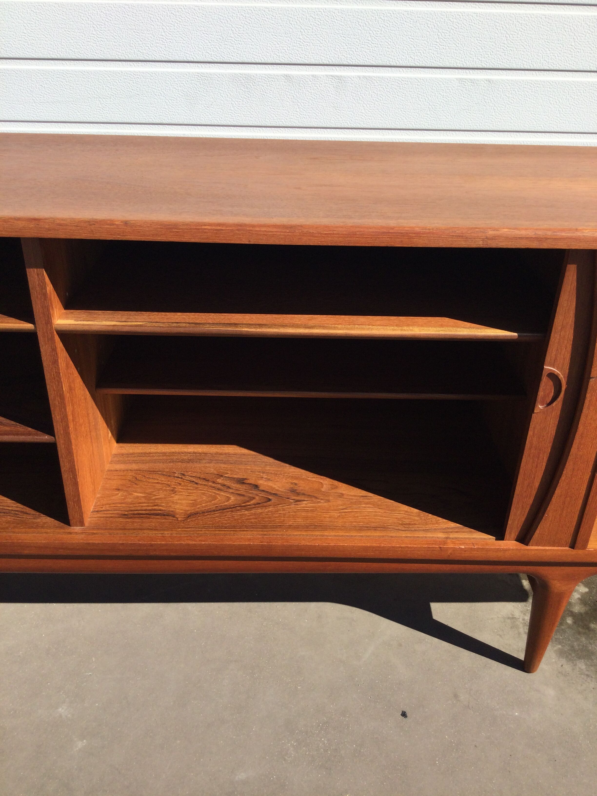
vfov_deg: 58.4
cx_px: 298
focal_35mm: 31
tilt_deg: -30.1
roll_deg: -1.2
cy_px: 398
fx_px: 713
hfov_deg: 45.4
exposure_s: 1/1101
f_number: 2.4
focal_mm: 3.3
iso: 25
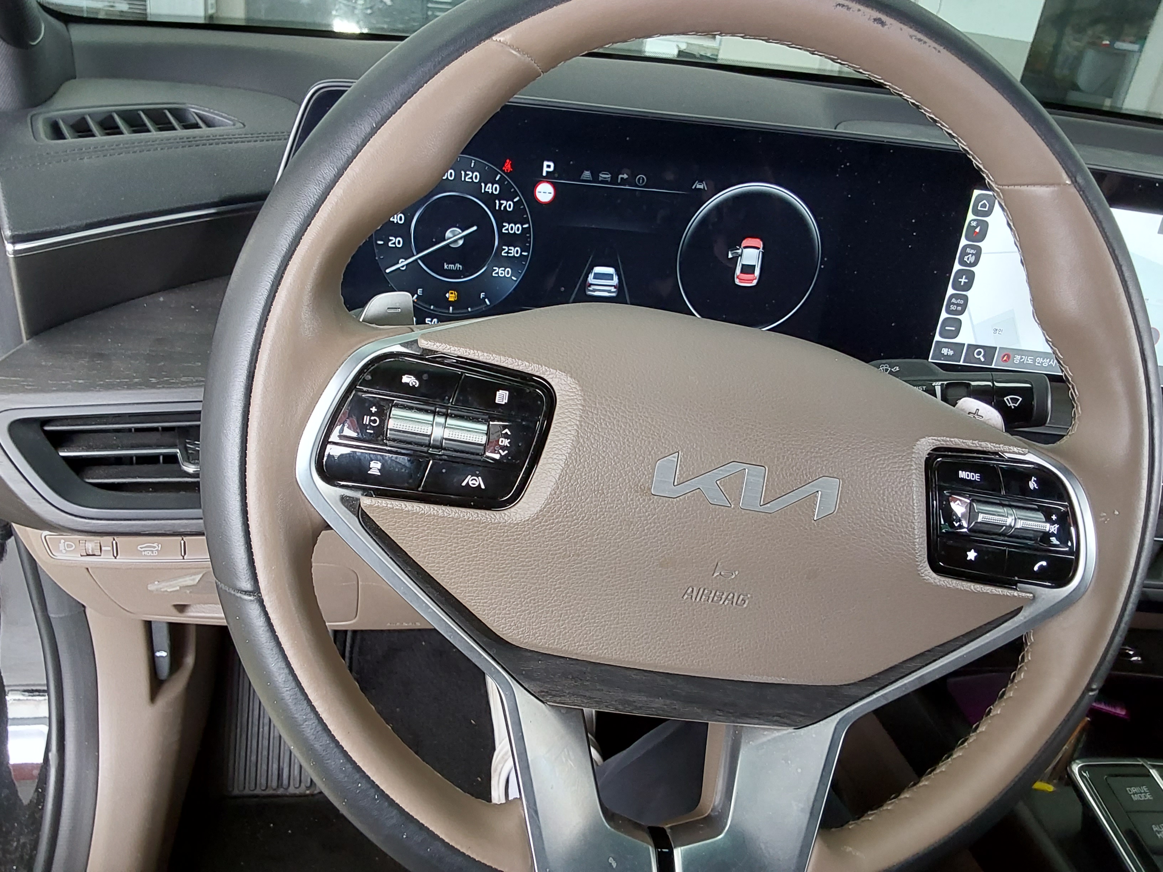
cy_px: 436
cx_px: 582
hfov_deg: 63.4
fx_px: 941
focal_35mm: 28
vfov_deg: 49.7
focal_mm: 2.91
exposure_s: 1/60
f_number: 1.9
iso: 125
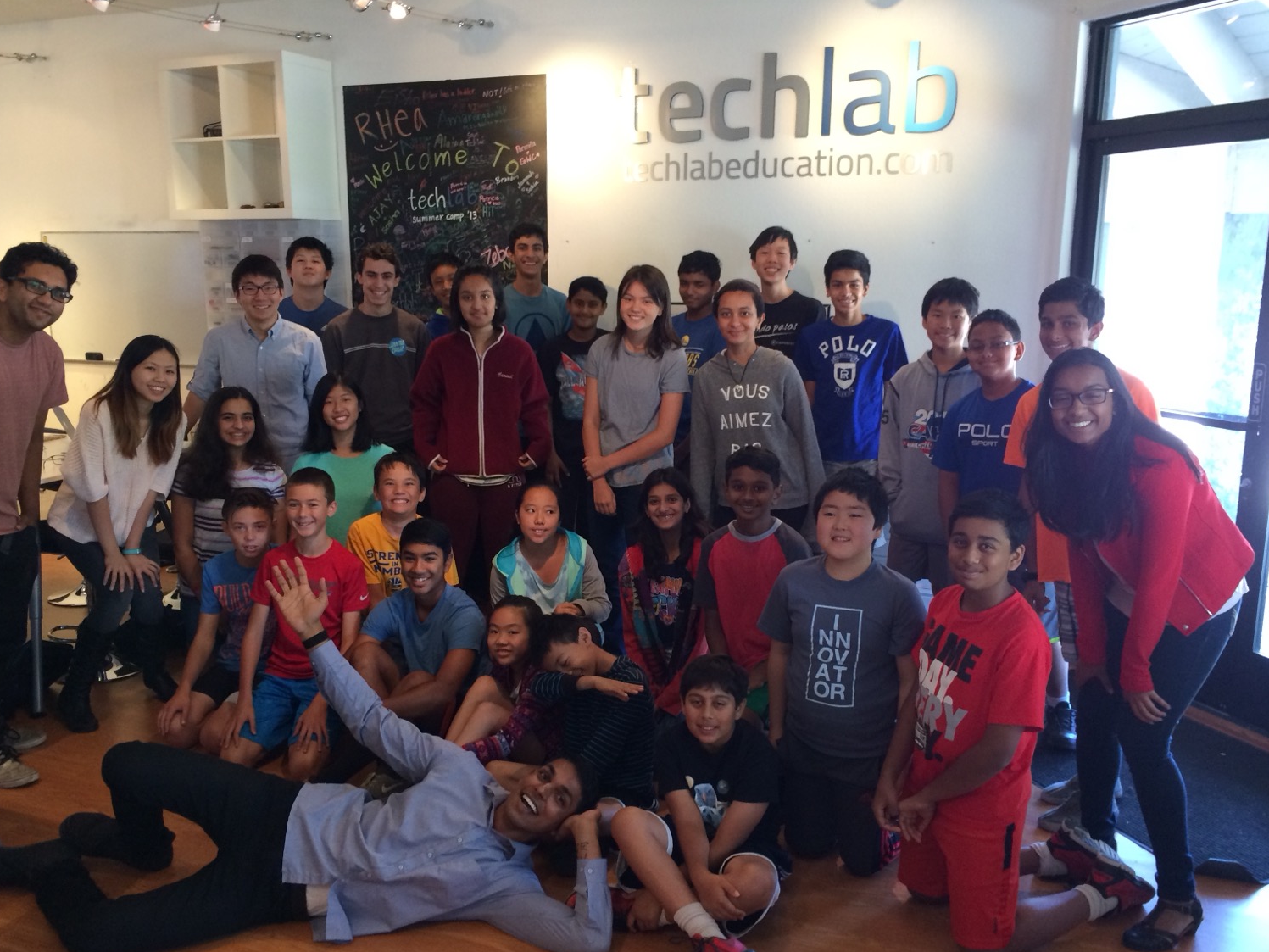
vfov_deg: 45.4
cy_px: 506
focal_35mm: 31
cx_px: 625
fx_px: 1137
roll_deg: +0.1
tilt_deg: -14.8
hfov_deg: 58.3
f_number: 2.2
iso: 125
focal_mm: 4.15
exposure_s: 1/30
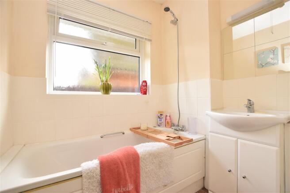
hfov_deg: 100.4
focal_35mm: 15
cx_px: 145
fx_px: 121
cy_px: 96
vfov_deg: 77.3
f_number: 5.6
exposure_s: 1/40
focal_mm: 10
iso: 400
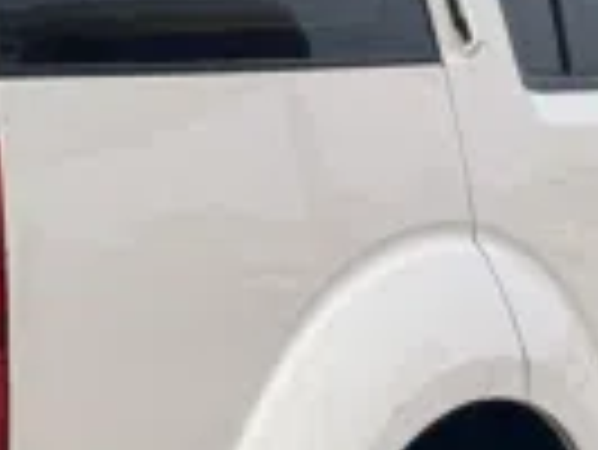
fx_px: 3994
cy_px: 328
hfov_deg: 8.5
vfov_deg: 6.4
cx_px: -99
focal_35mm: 231
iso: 50
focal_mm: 6.86
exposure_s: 1/50
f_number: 1.78
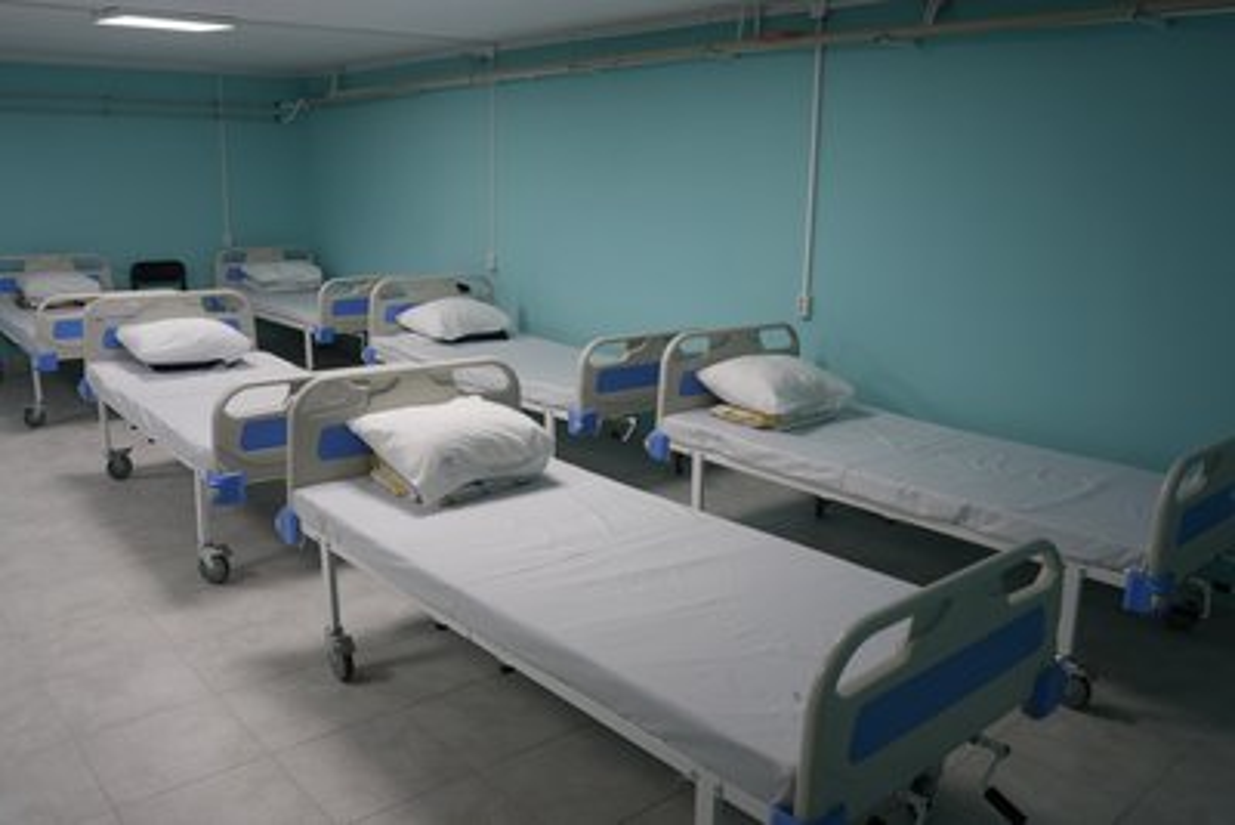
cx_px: 618
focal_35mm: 28
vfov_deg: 46.4
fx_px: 961
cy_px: 412
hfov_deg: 65.5
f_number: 4
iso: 500
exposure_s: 1/160
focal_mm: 28
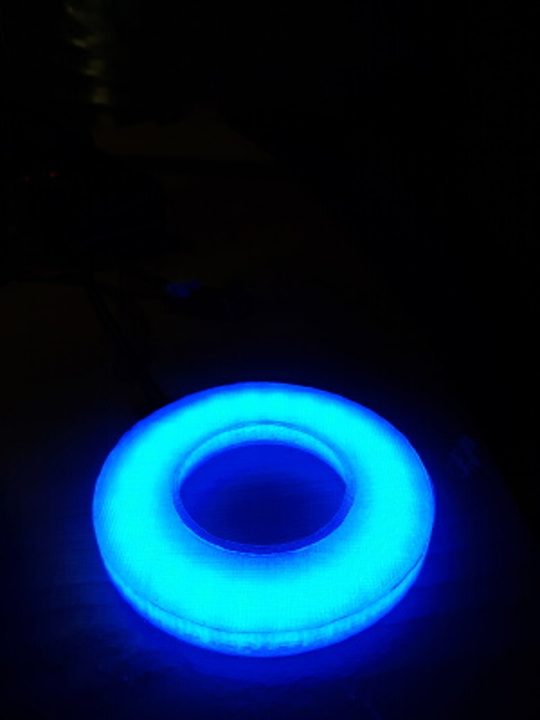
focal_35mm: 31
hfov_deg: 45.4
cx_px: 270
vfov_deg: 58.4
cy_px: 360
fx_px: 645
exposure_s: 1/182
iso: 40
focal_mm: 3.7
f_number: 1.9
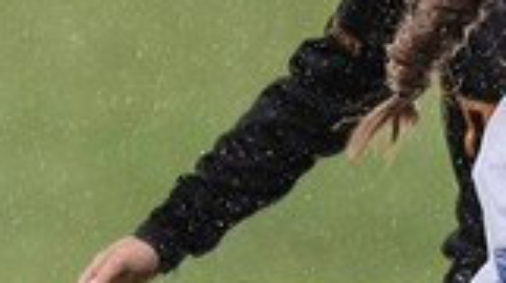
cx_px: 1154
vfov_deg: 0.3
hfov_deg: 0.6
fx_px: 47024
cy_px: 153
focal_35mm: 3510
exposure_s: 1/1250
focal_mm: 400
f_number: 4
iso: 640
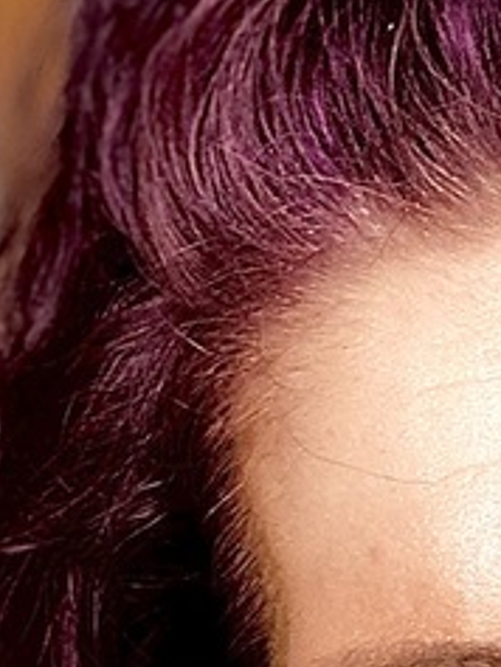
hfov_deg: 12.1
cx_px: 706
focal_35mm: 118
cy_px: 708
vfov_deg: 16.3
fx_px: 2275
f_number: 2.2
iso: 100
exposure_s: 1/111
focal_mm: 2.71
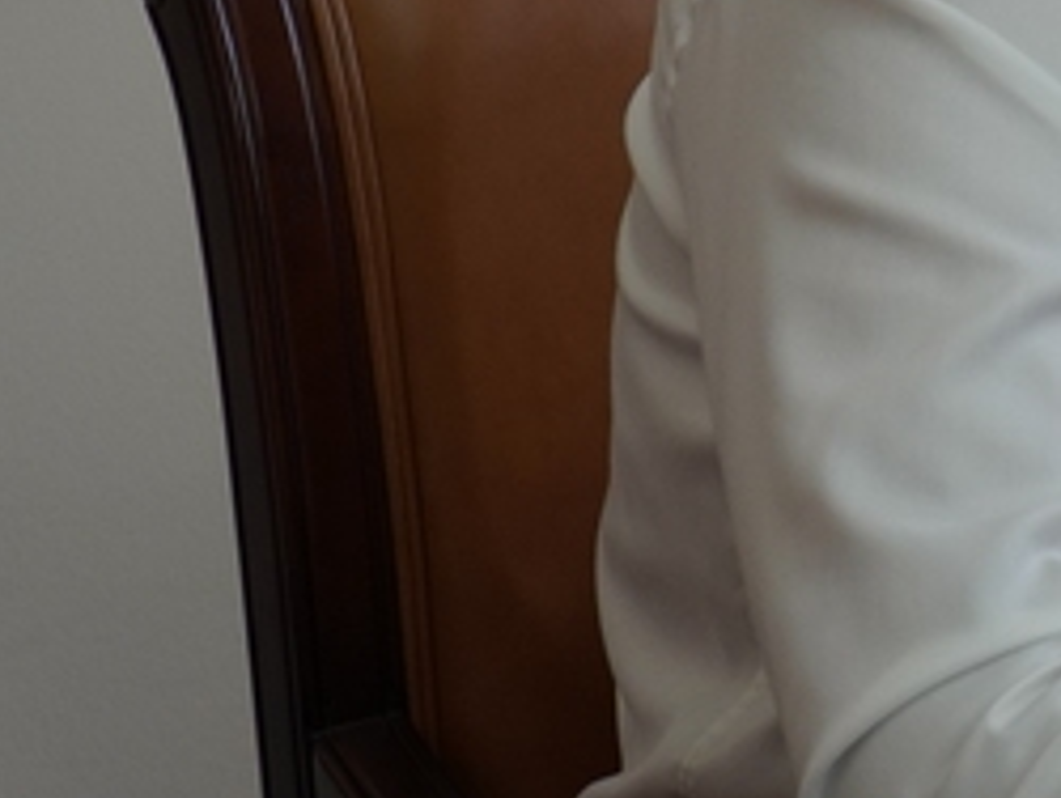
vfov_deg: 7.0
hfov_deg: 9.0
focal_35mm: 213
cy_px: -115
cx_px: 1732
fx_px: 6527
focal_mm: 41
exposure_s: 1/160
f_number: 4
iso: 640
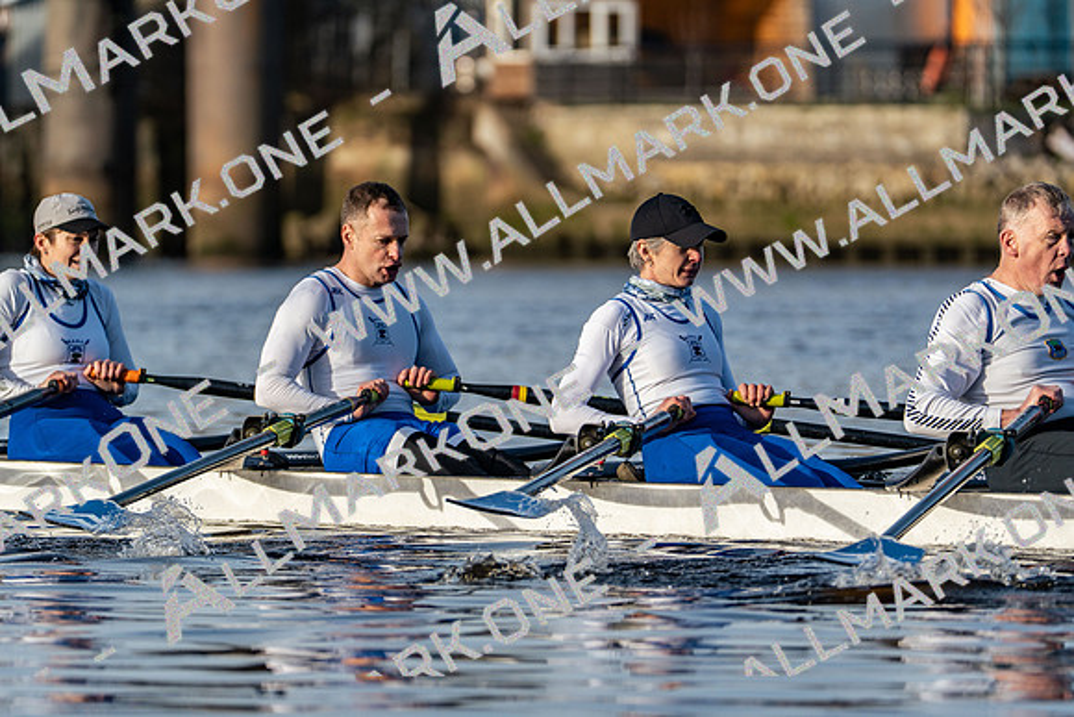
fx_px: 10533
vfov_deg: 3.9
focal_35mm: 353
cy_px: 358
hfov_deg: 5.8
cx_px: 537
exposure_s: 1/2000
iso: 500
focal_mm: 353
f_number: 6.3
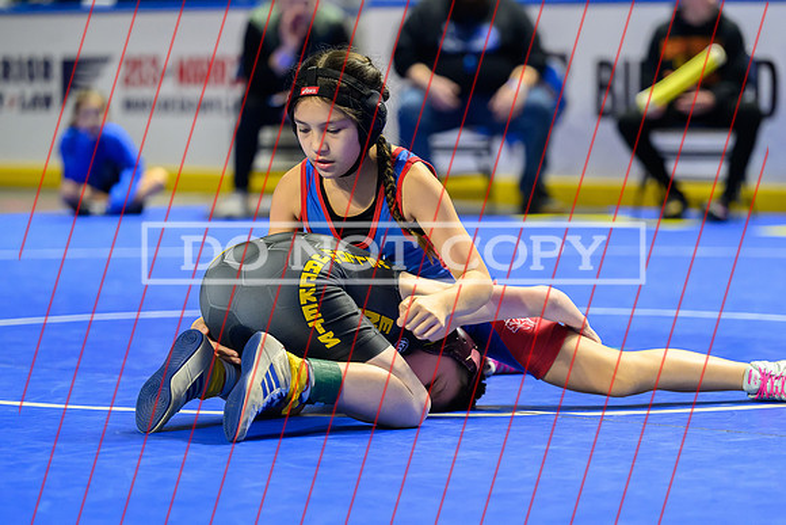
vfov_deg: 8.6
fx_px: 3483
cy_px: 270
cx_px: 410
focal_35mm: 159
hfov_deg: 12.9
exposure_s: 1/800
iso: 4000
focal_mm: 130
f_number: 2.8
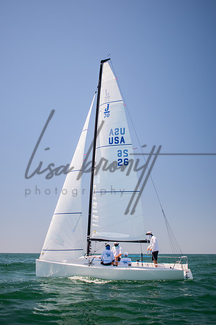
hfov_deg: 28.1
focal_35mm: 48
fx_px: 432
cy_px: 162
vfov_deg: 41.1
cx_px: 108
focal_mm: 32
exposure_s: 1/320
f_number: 4.5
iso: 100
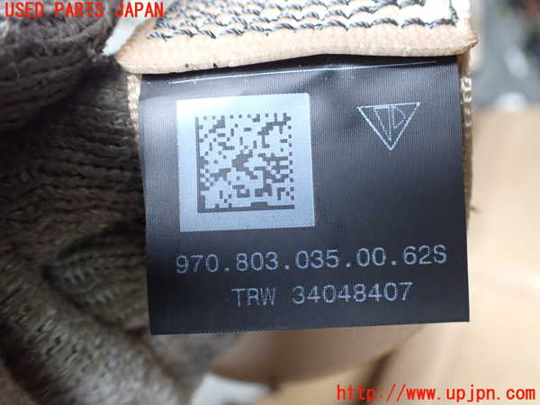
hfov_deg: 60.0
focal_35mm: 30
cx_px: 270
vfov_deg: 46.8
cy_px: 202
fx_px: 468
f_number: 2.3
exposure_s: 1/60
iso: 800
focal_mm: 5.4
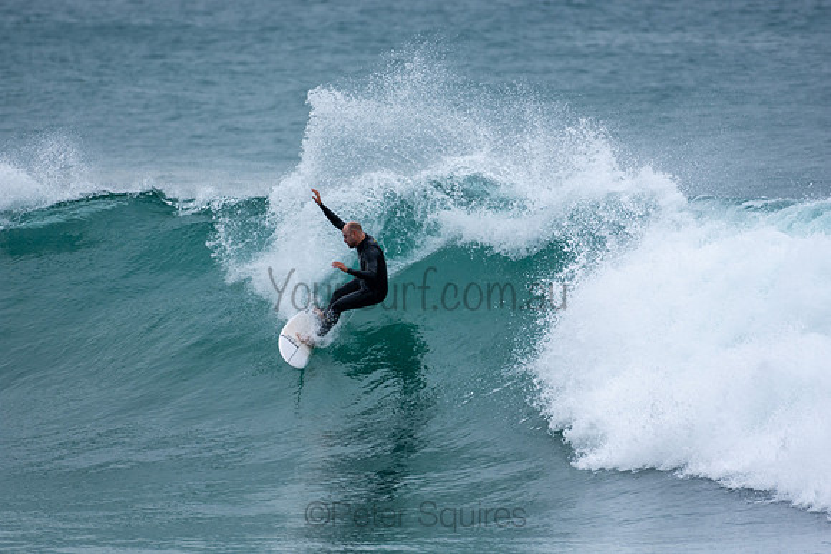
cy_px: 277
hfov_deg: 2.7
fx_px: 17316
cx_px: 416
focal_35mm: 750
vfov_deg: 1.8
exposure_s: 1/1000
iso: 280
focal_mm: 500
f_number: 5.6
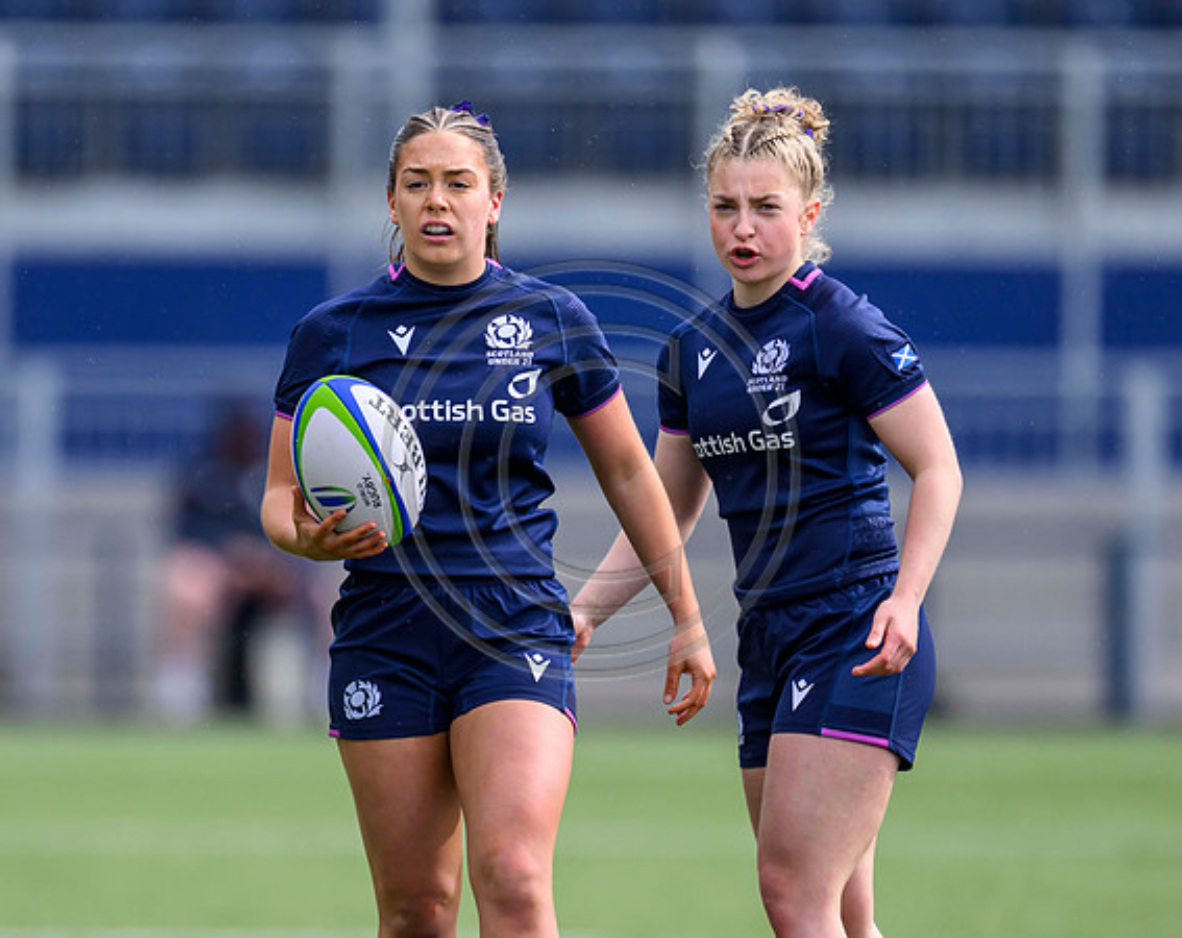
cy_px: 505
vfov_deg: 1.7
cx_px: 454
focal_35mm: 928
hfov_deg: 2.1
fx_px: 32366
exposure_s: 1/2000
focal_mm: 560
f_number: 4
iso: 500
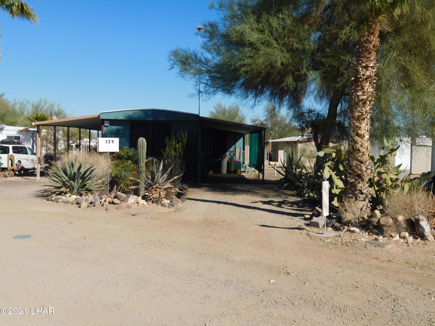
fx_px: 452
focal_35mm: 36
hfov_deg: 51.4
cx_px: 218
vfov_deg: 39.7
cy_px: 163
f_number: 7
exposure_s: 1/500
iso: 125
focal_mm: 6.3
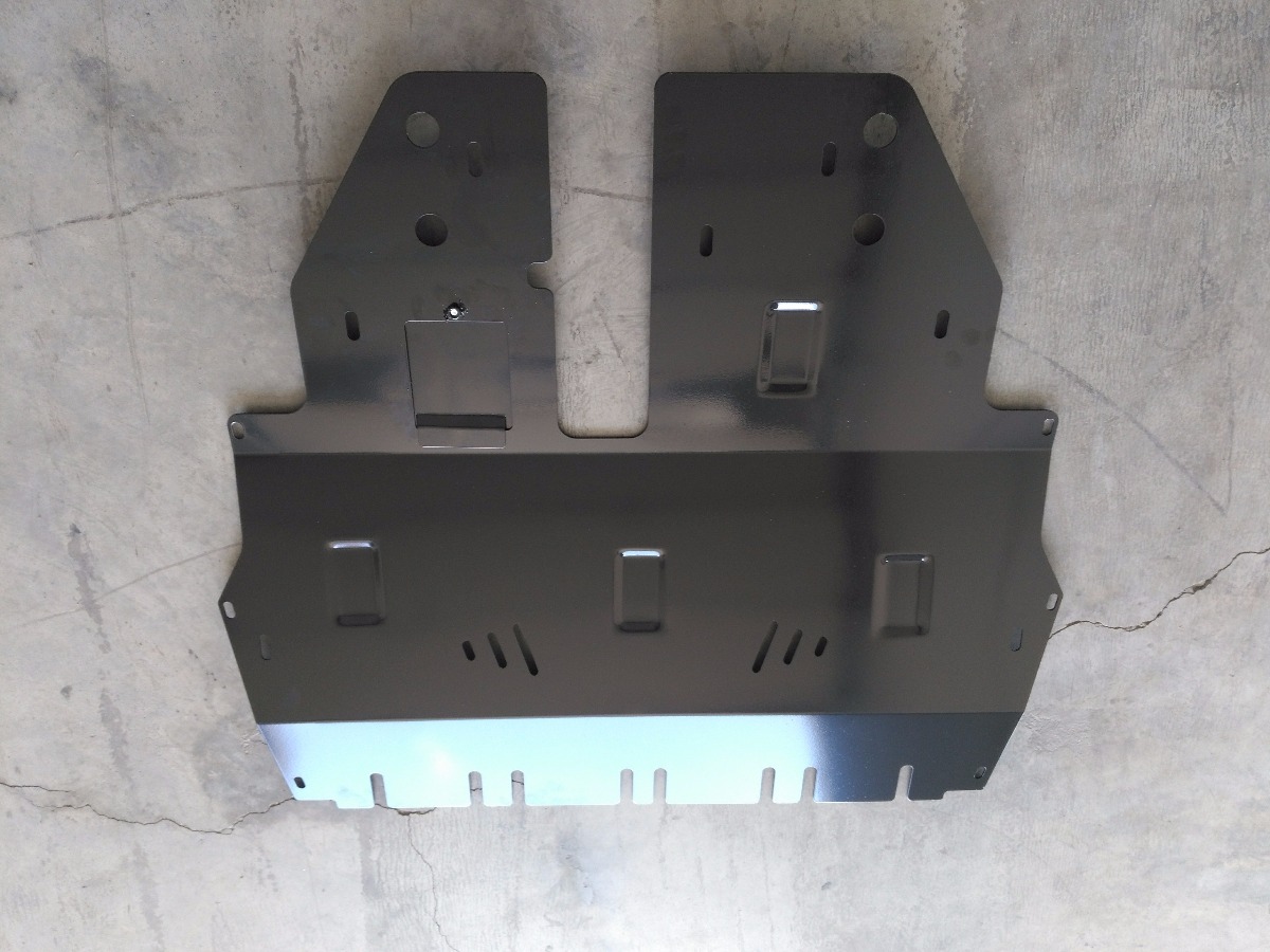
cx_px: 635
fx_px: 1027
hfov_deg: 63.4
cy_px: 476
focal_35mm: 28
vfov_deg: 49.7
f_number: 2
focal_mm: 2.96
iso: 104
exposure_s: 1/40
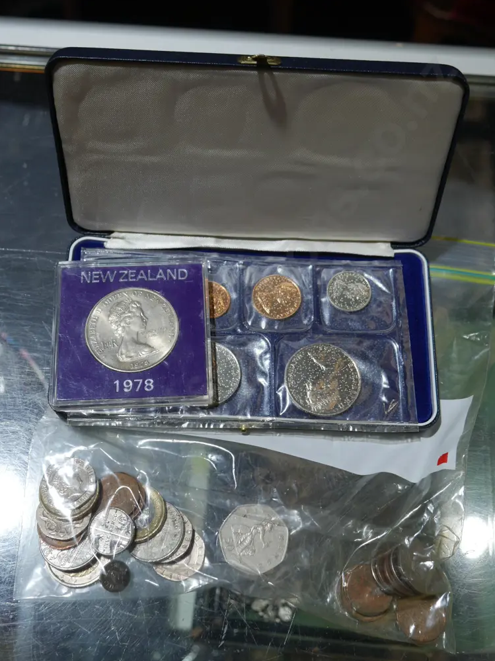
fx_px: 782
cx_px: 243
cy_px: 334
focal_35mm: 41
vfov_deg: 45.8
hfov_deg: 35.1
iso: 200
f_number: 4.4
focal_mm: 20
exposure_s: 1/80
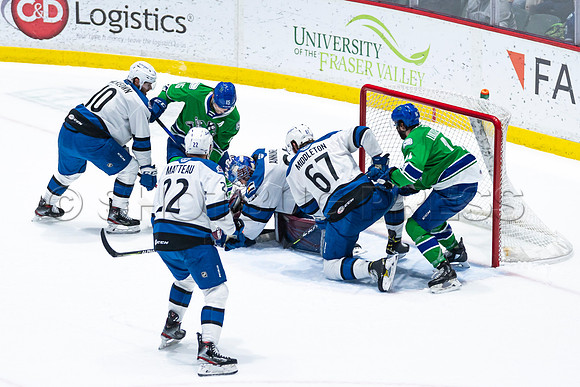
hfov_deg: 8.5
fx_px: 3916
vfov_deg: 5.7
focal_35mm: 243
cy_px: 105
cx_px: 264
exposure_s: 1/1250
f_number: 2.8
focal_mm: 131
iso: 1250
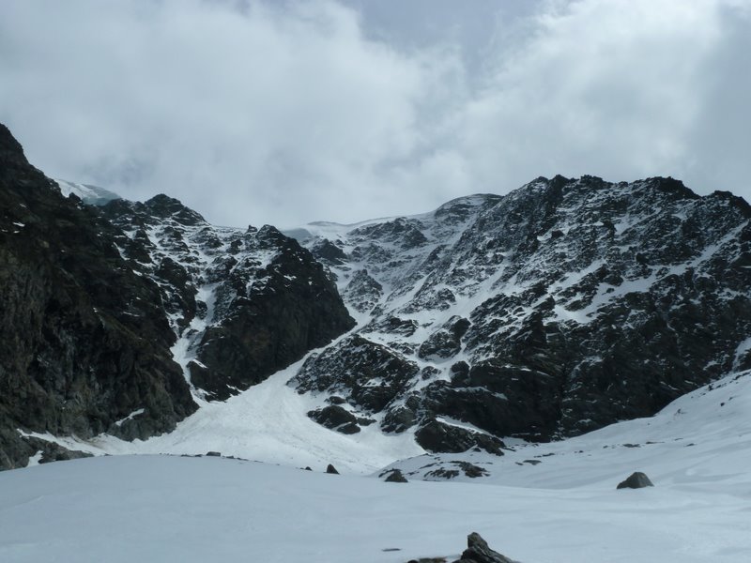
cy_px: 282
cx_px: 376
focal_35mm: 44
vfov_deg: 32.9
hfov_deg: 42.9
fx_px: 955
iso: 80
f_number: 6.3
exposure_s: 1/1000
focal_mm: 7.3
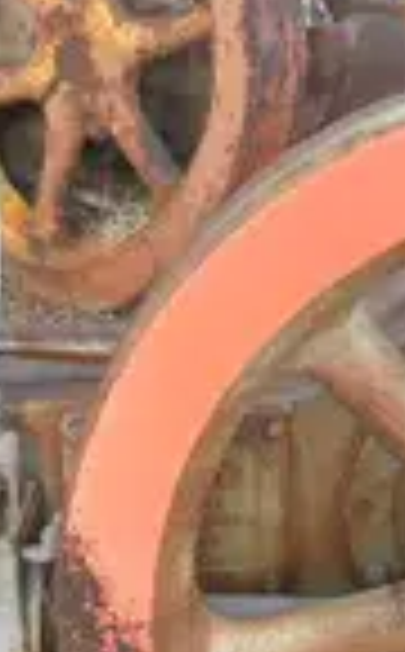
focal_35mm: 82
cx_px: 207
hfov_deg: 15.8
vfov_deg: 25.1
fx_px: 1455
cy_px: 463
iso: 64
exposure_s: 1/250
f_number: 3
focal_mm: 5
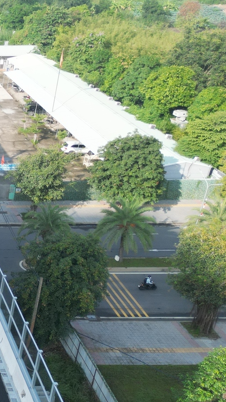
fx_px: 618
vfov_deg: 36.0
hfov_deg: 16.8
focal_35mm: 58
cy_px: 217
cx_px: -192
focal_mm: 6.72
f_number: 1.7
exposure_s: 1/1500
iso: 200
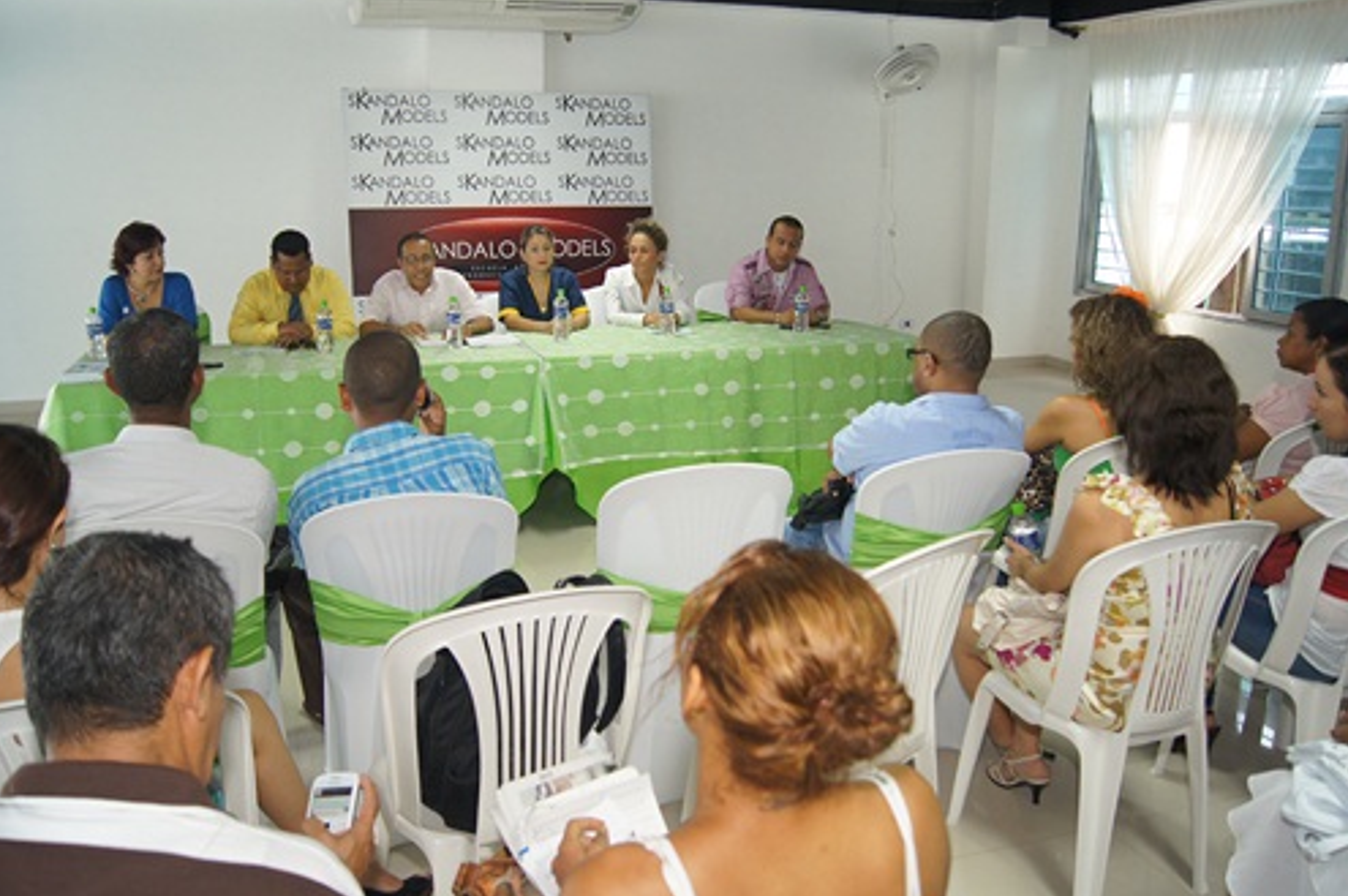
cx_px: 662
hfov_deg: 62.0
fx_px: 1122
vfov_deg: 43.5
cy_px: 413
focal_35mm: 30
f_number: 4
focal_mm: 18
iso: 400
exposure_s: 1/40
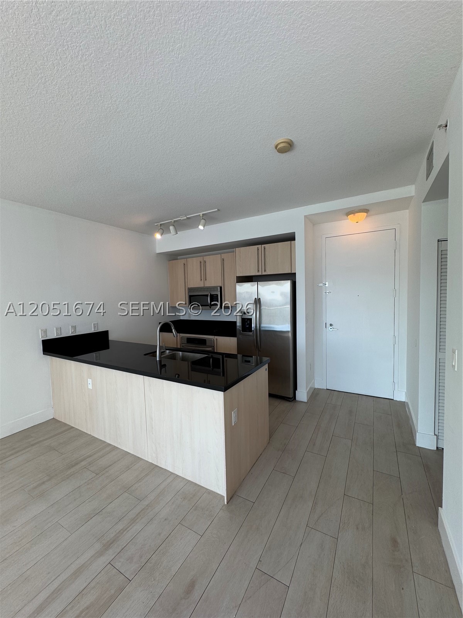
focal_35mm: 14
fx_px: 250
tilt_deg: -3.2
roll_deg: +2.3
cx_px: 232
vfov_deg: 102.1
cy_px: 309
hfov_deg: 85.7
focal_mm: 2.22
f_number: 2.2
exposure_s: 1/183
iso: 40
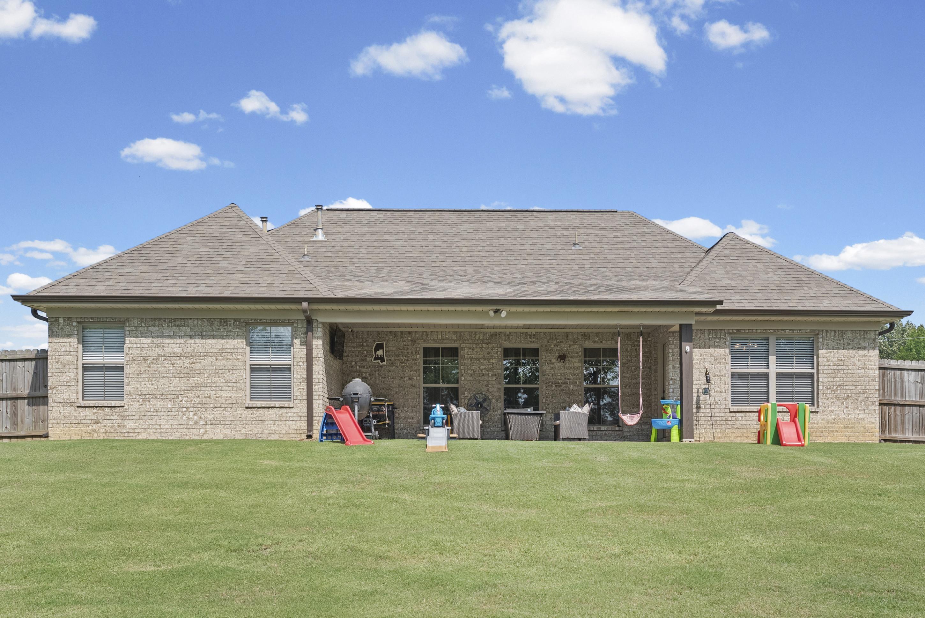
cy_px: 309
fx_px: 746
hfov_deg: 63.6
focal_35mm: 29
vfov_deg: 45.0
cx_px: 462
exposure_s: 1/640
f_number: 9
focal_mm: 29
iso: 800
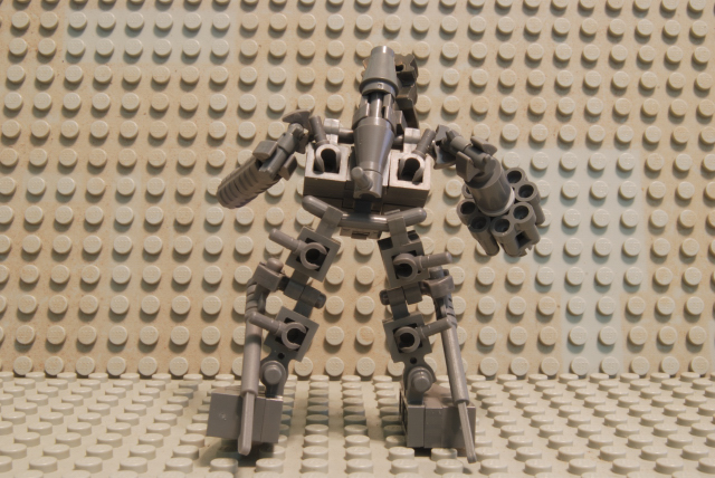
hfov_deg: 41.1
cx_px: 358
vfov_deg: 28.1
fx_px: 954
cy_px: 239
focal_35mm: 48
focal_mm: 32
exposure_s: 20
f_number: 29
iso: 100
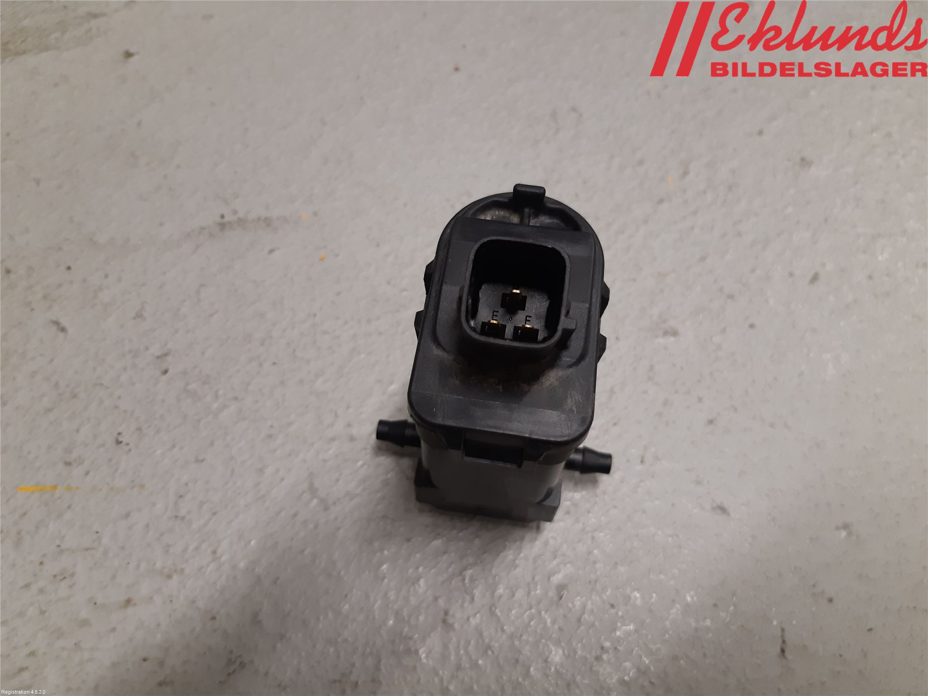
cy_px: 348
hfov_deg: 67.3
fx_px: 697
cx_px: 464
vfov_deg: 53.1
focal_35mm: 26
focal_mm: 3.93
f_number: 1.7
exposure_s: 1/50
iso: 125
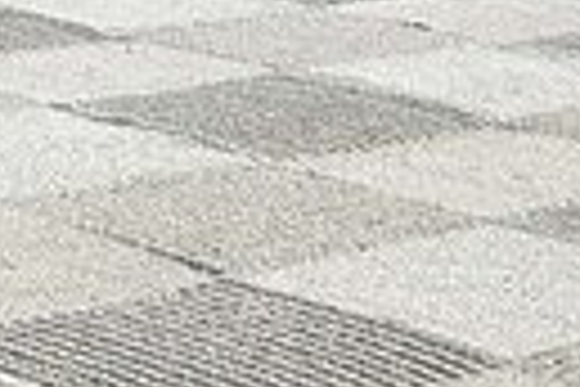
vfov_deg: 8.1
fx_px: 2690
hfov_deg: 12.2
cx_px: 108
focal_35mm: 167
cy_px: -104
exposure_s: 1/90
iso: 400
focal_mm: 28
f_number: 8
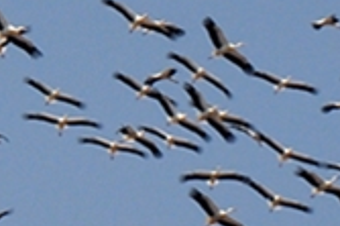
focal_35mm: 836
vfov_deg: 1.6
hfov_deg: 2.5
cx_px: 2
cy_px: -354
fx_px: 7884
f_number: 5.6
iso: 320
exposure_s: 1/1600
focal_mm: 105
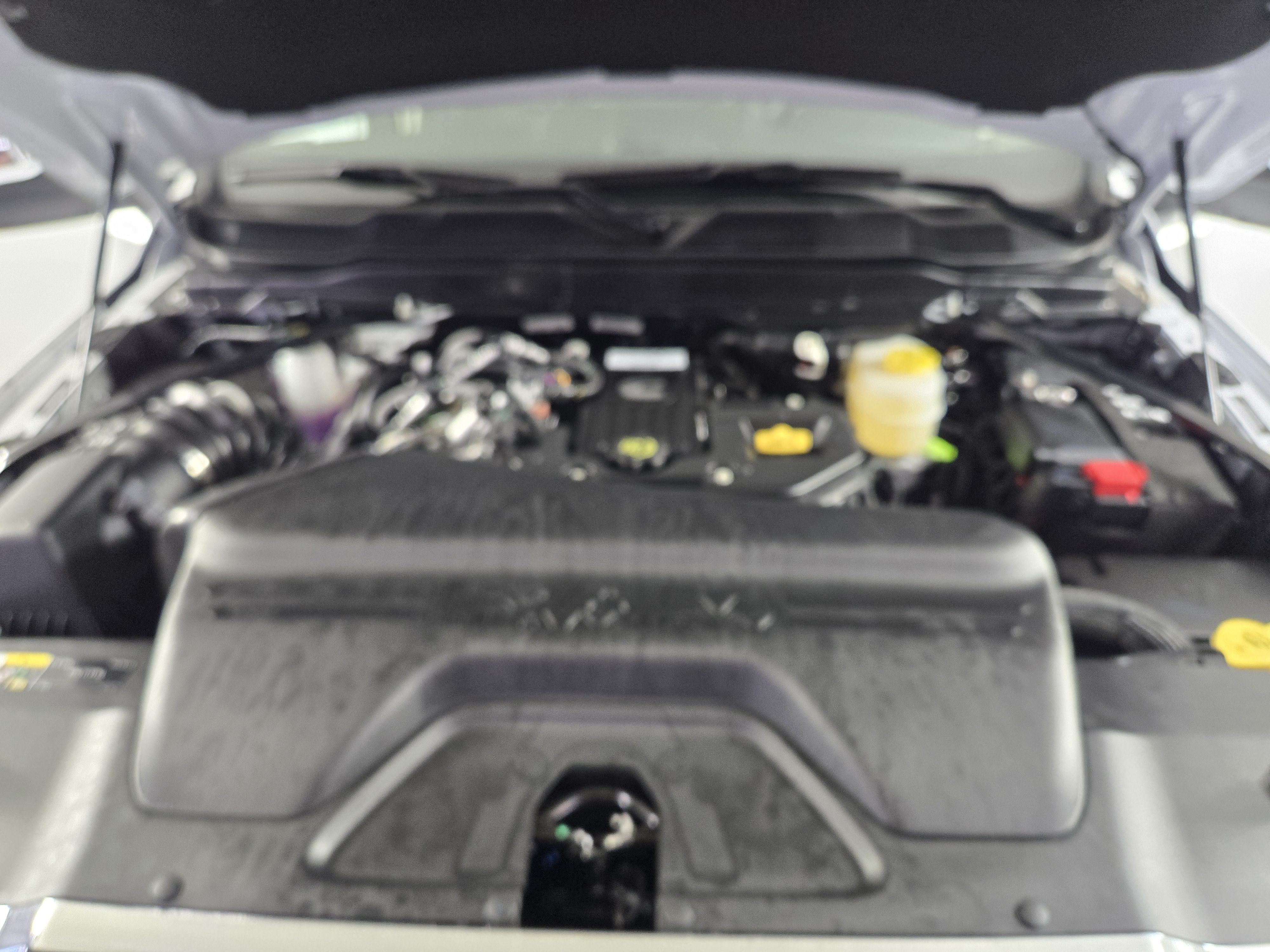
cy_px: 476
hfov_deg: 73.9
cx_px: 635
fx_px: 844
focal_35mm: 23
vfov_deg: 58.9
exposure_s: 1/120
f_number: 1.8
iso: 200
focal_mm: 5.4
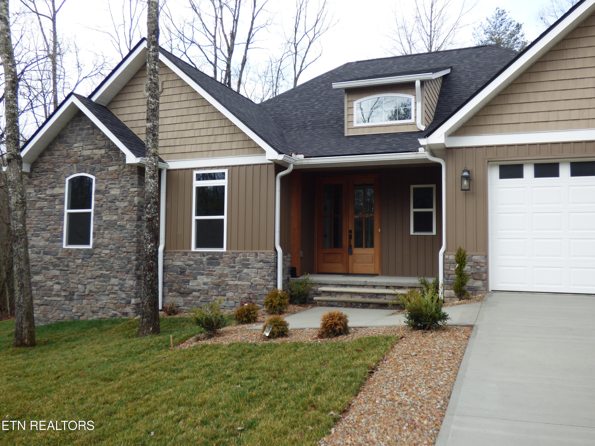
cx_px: 298
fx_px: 550
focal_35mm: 32
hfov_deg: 56.8
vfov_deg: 44.2
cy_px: 223
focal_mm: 5.53
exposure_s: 1/320
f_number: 3.3
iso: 100
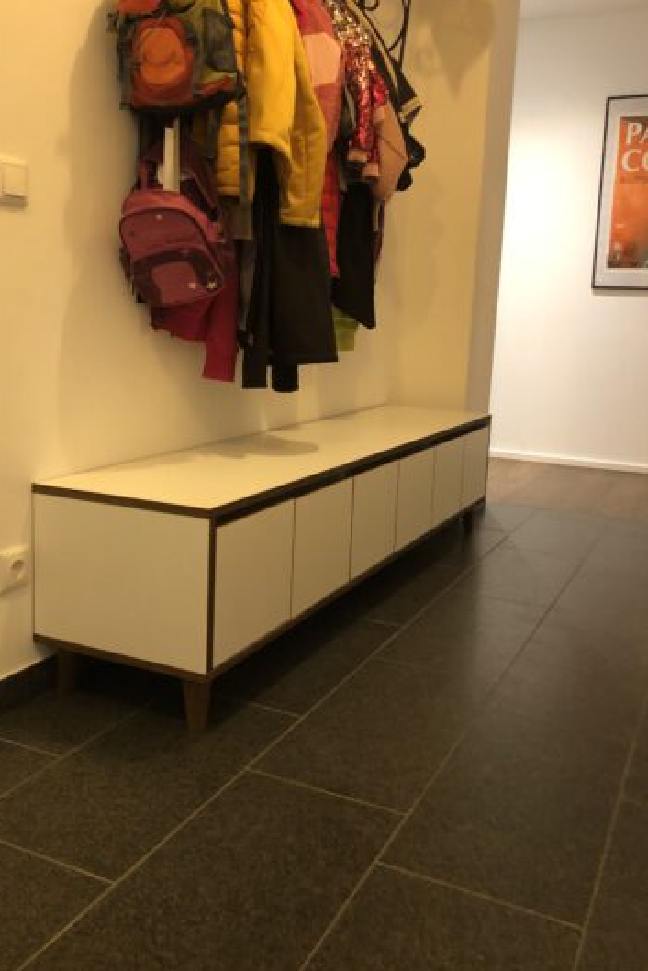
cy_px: 457
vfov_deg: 57.2
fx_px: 890
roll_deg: -1.4
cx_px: 312
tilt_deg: -8.7
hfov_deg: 40.0
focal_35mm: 33
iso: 80
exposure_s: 1/8
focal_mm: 3.99
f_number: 1.8
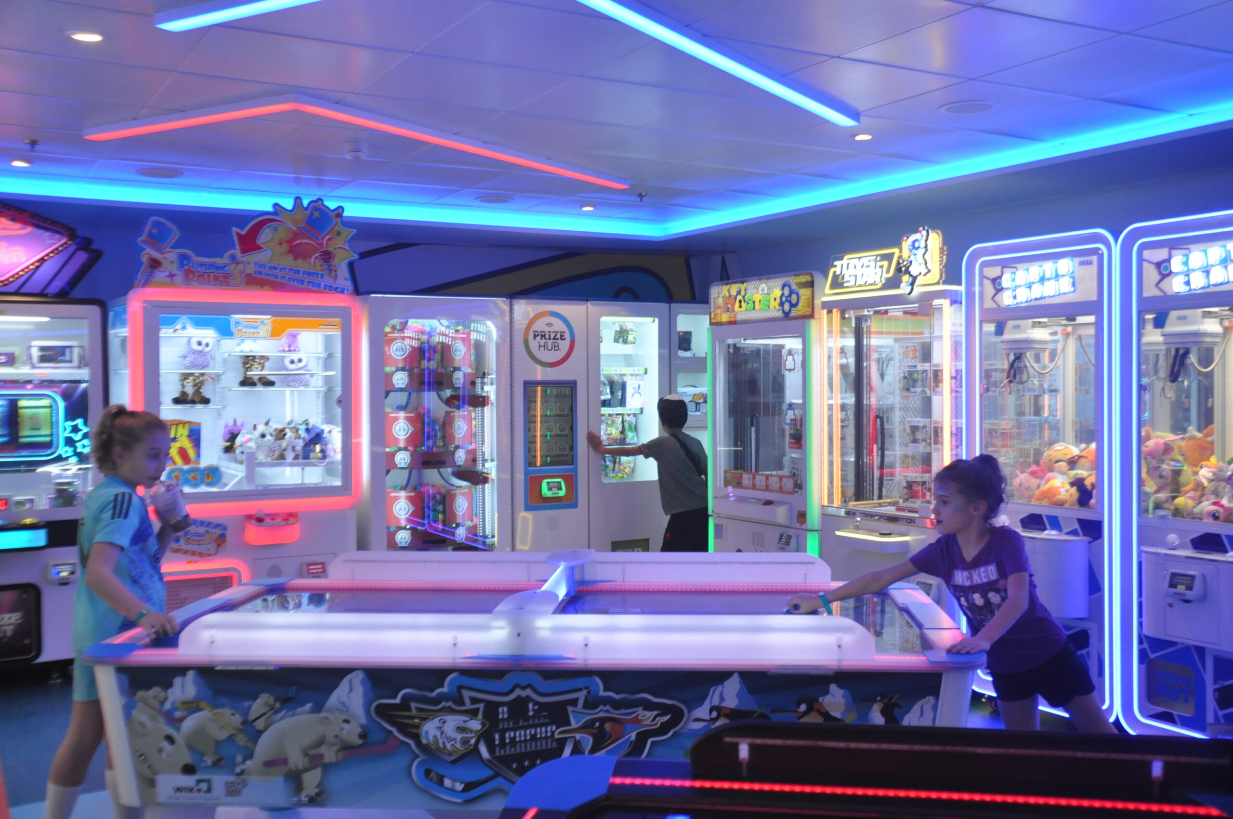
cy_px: 410
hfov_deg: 53.2
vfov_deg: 36.8
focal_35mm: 36
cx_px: 616
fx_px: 1231
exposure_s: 1/200
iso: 1250
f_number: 7.1
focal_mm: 24
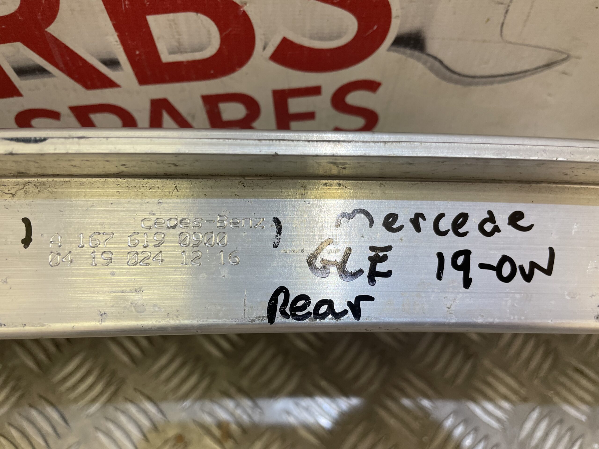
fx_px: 450
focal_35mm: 26
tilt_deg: -60.4
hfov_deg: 67.3
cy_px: 224
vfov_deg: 53.1
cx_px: 300
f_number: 1.6
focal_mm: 4.2
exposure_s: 1/100
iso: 100
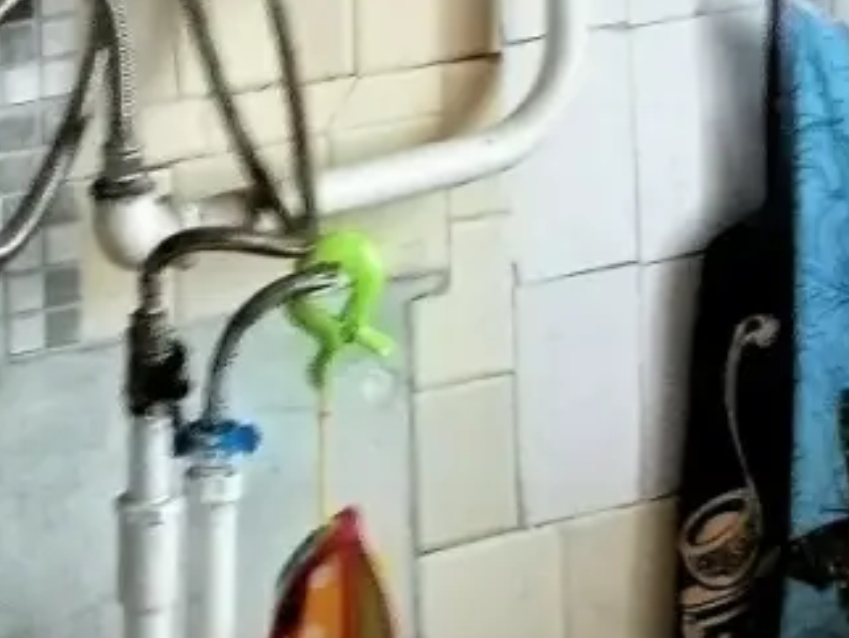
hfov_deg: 15.1
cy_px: -899
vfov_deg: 10.0
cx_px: 728
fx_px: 3166
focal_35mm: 129
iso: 552
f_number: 1.8
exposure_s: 1/25
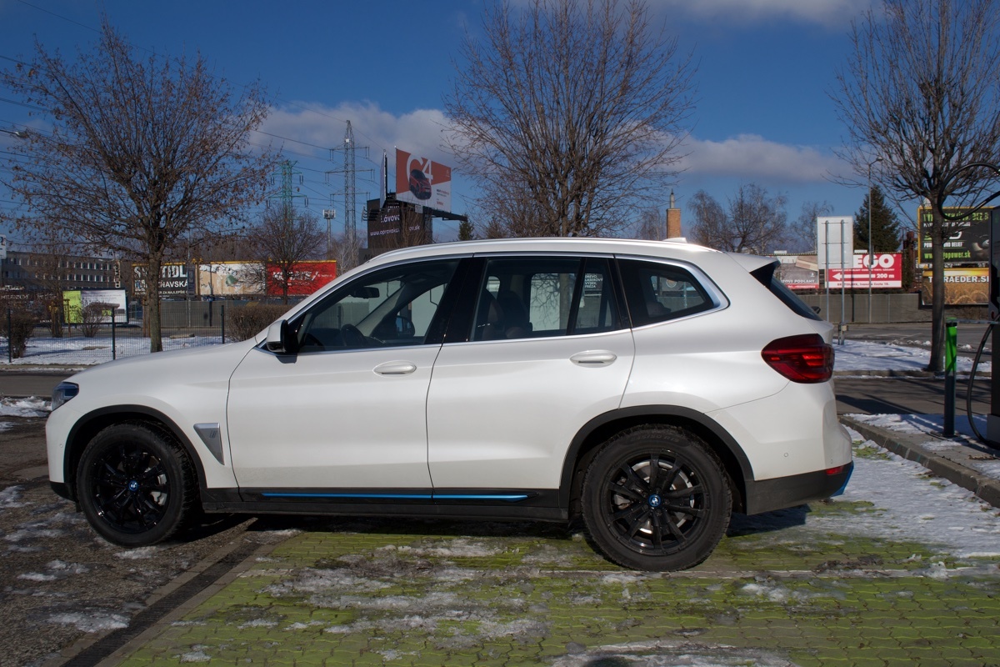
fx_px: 917
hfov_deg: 57.2
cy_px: 334
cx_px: 500
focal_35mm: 33
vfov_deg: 40.0
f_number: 10
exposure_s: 1/400
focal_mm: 22
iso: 100
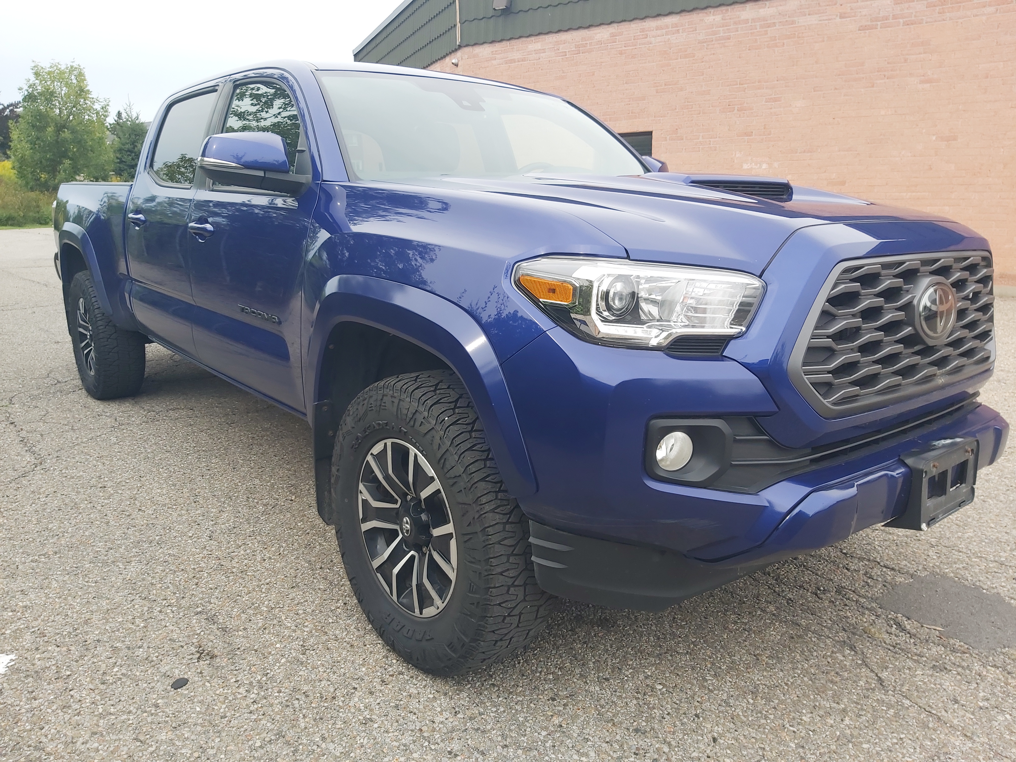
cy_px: 381
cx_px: 508
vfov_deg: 53.1
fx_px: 763
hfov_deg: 67.3
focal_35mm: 26
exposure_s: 1/460
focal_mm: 3.92
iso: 64
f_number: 1.7
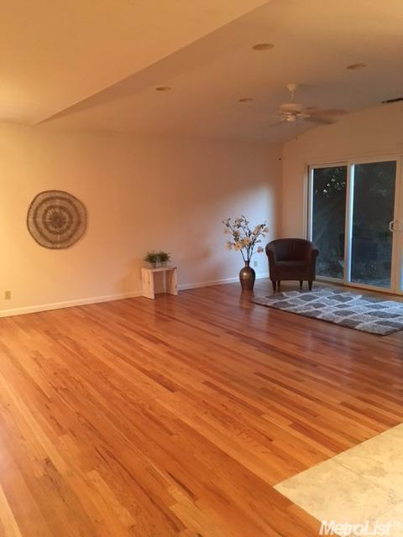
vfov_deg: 61.7
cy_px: 268
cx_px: 202
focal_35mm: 29
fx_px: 450
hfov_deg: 48.2
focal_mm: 4.15
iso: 320
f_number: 2.2
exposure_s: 1/15
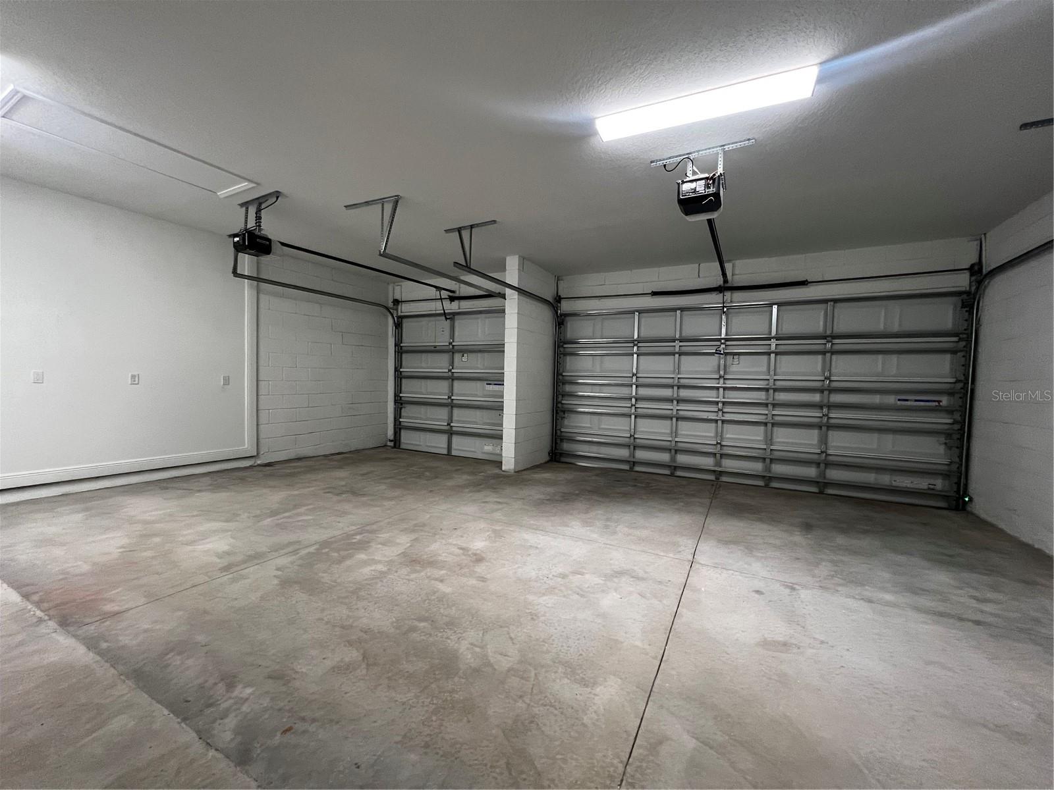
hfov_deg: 106.2
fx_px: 396
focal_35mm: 13
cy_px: 395
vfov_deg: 89.9
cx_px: 527
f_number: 1.8
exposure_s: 1/60
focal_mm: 1.57
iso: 250
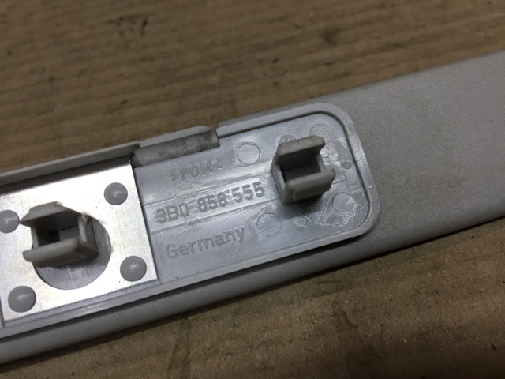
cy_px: 190
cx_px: 252
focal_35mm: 29
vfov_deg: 48.2
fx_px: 423
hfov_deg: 61.7
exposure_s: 1/100
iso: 50
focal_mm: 4.15
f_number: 2.2
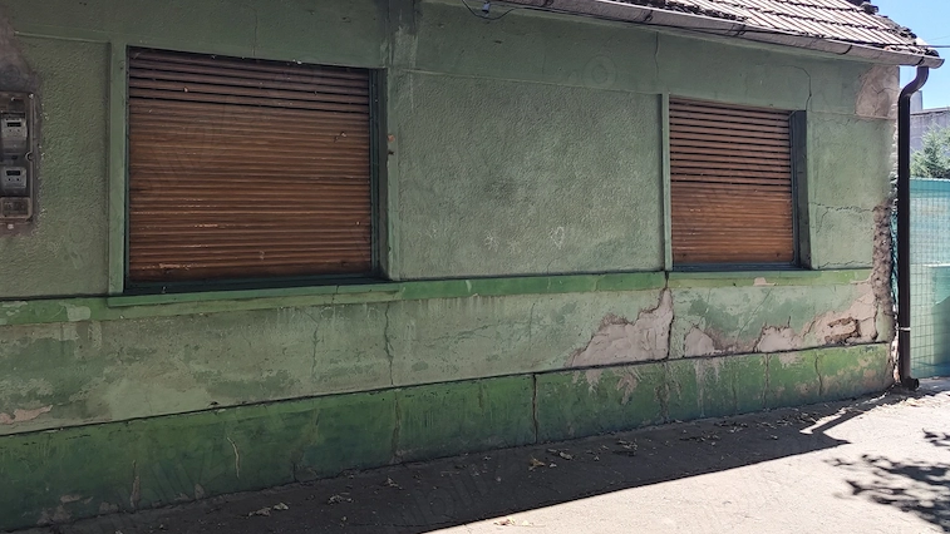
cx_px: 335
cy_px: 177
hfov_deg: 54.4
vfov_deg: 32.6
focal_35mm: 36
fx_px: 907
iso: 50
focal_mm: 4.71
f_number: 1.79
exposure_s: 1/173
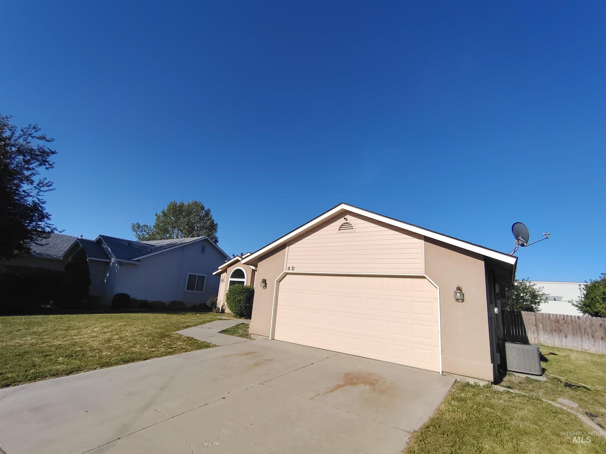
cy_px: 227
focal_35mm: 16
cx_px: 303
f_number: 2.2
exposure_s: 1/1883
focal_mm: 2.13
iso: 100
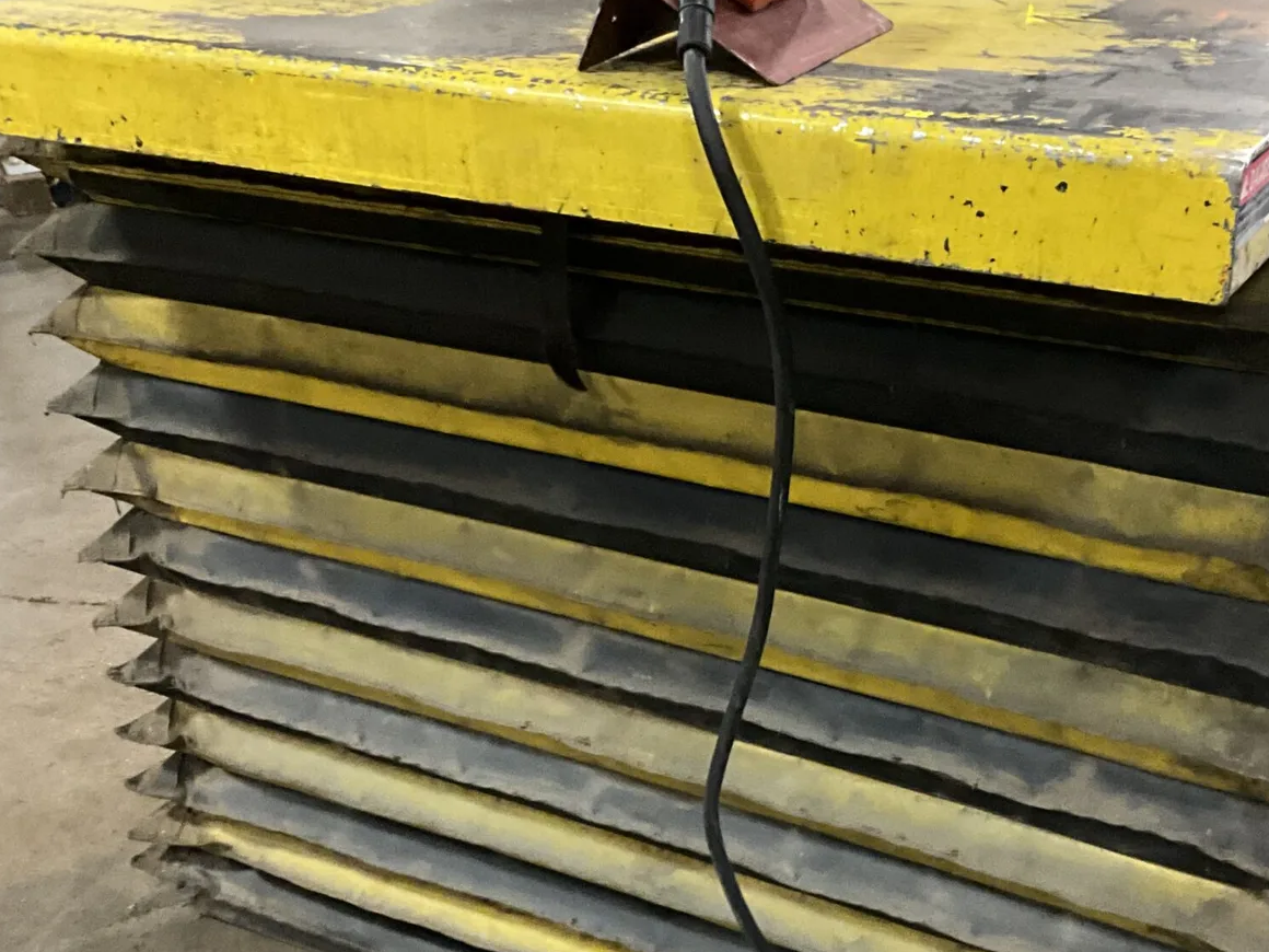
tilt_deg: -27.5
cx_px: 792
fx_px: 1833
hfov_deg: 38.0
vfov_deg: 29.0
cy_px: 615
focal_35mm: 50
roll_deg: +0.7
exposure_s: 1/32
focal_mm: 3
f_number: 1.8
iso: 320
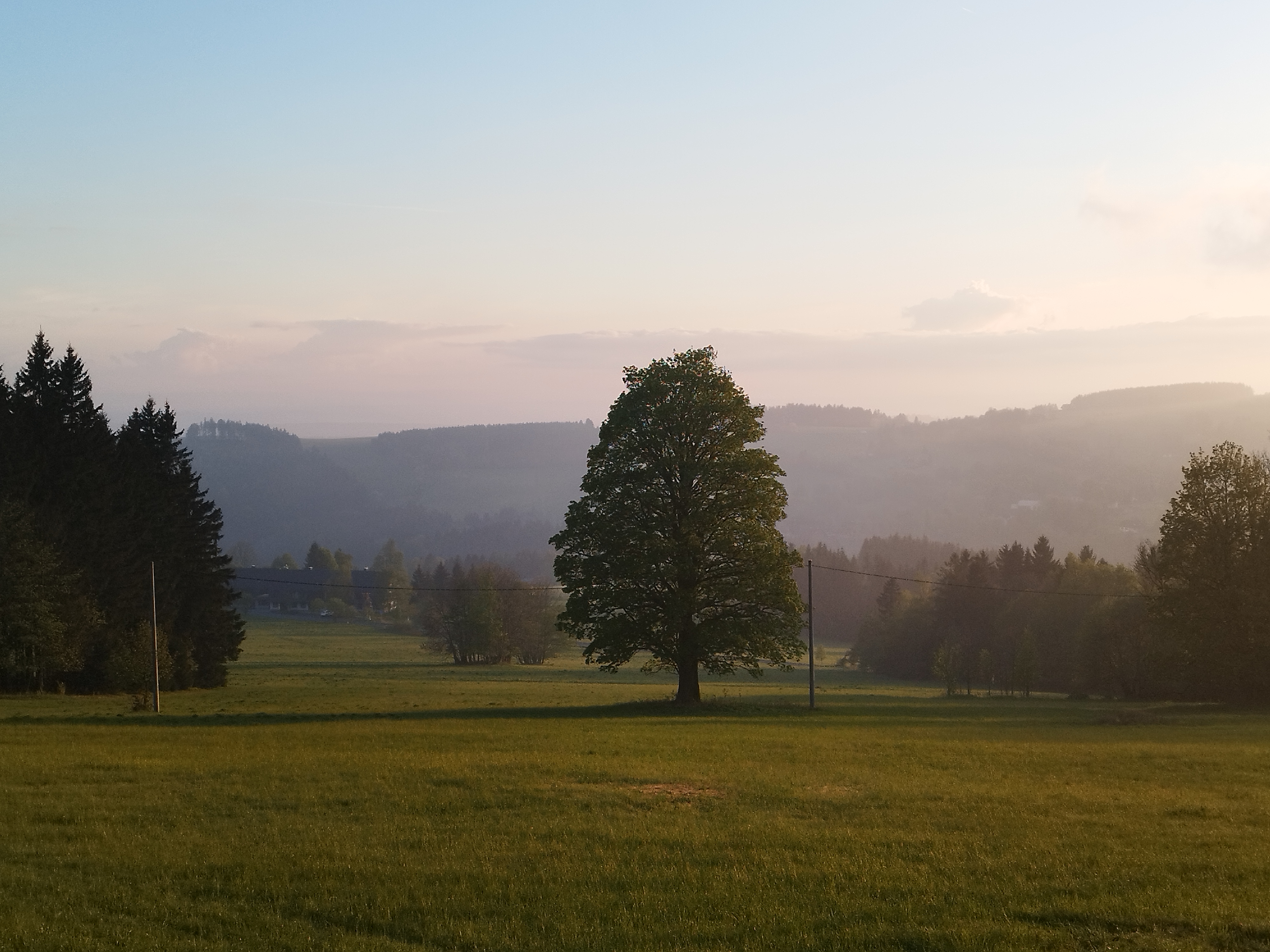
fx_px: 881
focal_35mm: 24
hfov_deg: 71.6
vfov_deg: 56.8
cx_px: 635
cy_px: 476
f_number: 1.89
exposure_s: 1/252
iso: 50
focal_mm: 5.89
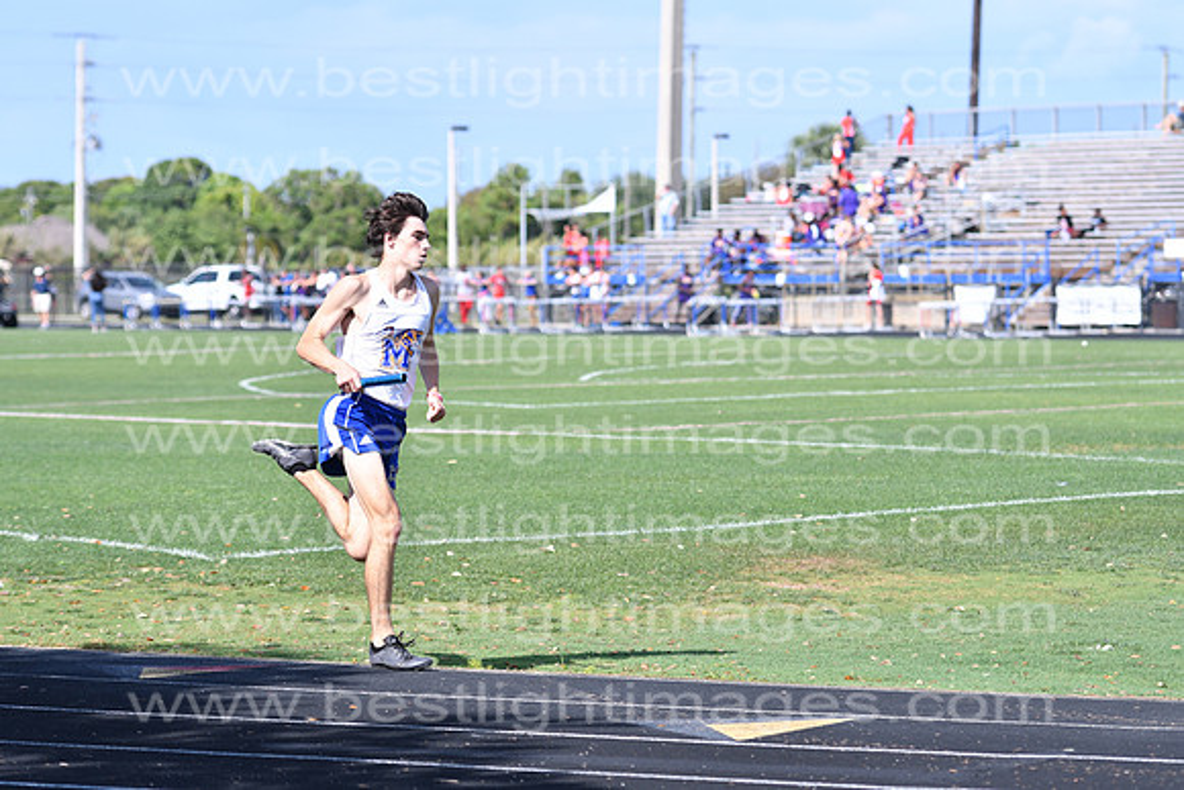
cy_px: 395
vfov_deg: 9.6
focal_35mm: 142
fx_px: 4688
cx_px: 592
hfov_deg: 14.4
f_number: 4
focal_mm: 95
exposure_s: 1/2000
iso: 200
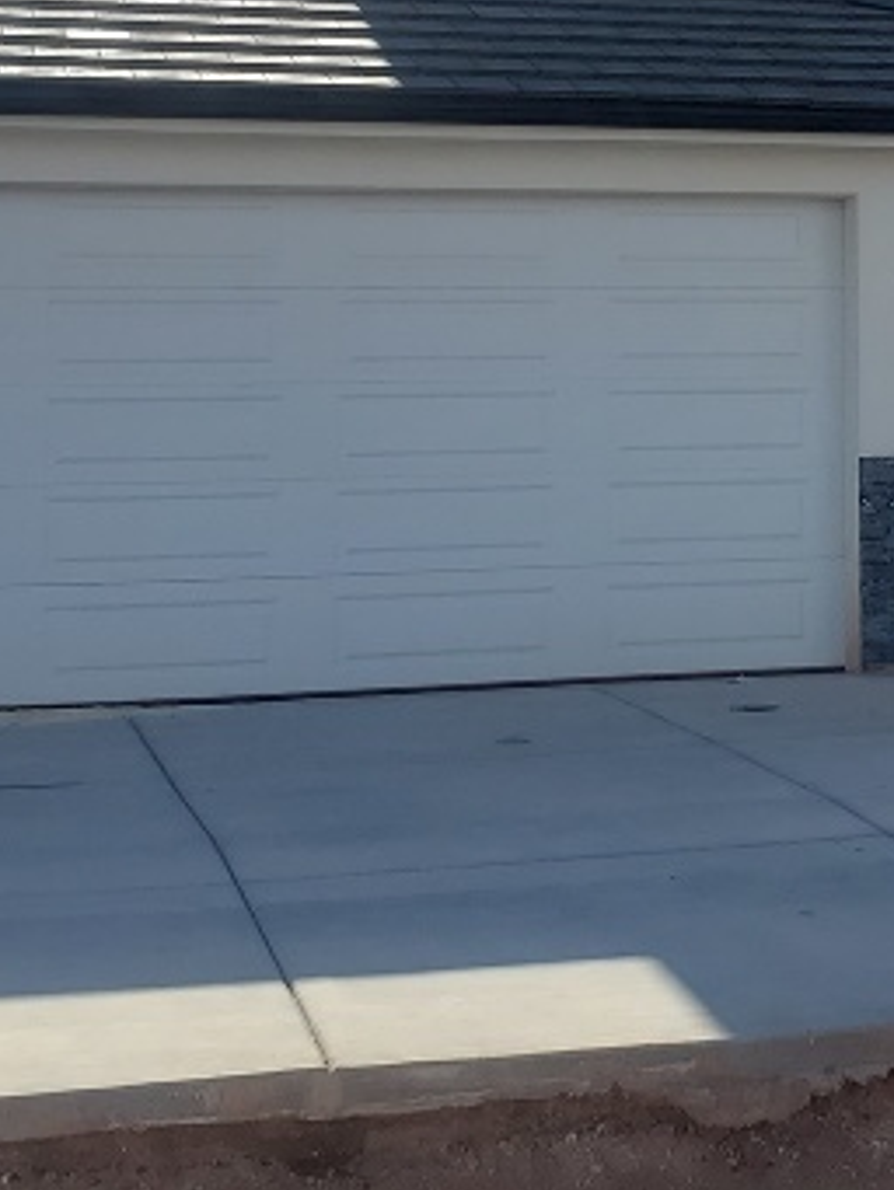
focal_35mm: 78
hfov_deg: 18.4
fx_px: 2684
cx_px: 915
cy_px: 133
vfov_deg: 24.3
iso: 50
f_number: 2.4
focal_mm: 4.3
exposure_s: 1/2787
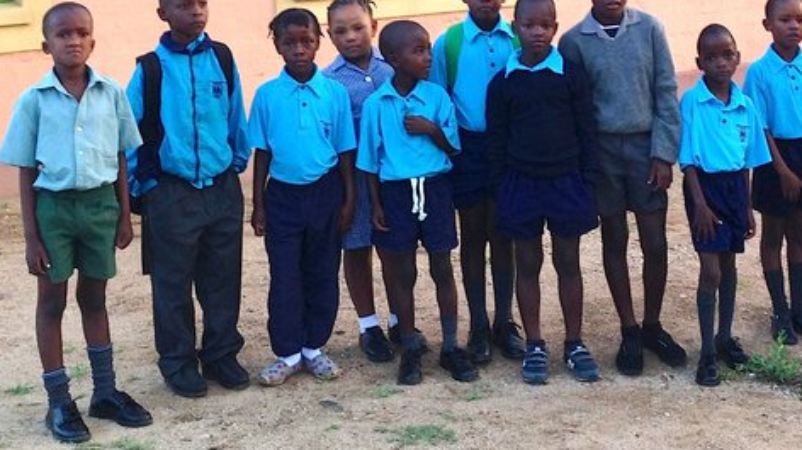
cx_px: 522
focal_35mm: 78
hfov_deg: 27.1
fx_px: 1658
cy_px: -2
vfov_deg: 15.2
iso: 64
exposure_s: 1/60
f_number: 2.4
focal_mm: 4.12
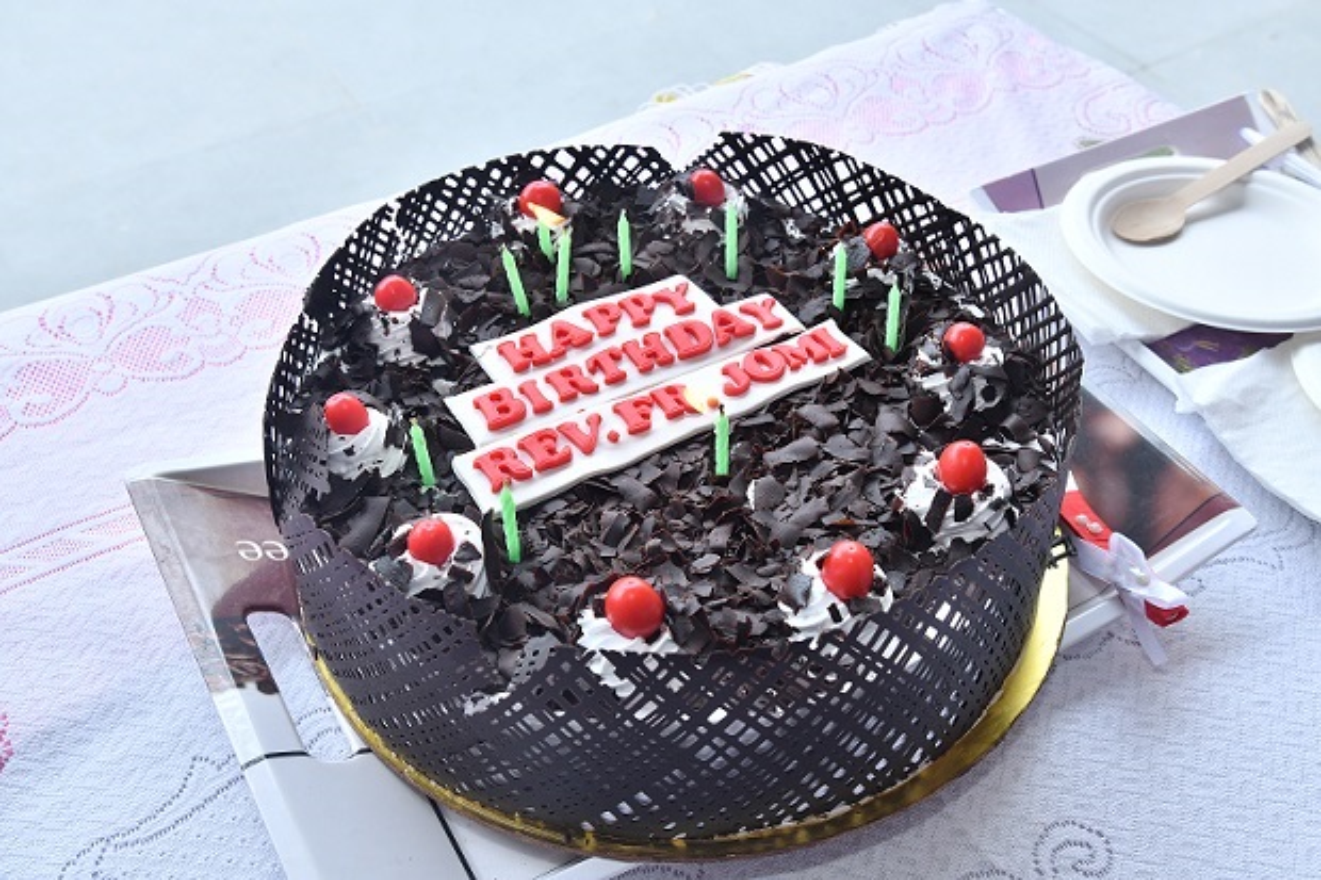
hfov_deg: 48.5
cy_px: 440
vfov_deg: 33.4
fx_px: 1467
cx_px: 660
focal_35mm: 40
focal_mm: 40
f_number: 10
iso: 400
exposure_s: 1/125
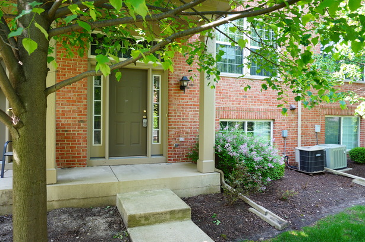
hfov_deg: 71.5
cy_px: 123
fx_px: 253
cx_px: 175
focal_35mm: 25
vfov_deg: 51.2
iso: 200
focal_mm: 16
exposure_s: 1/60
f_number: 4.5
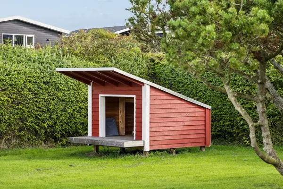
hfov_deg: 17.1
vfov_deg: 11.4
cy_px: 94
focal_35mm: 120
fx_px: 943
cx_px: 142
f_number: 8
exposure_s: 1/160
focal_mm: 120
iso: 200
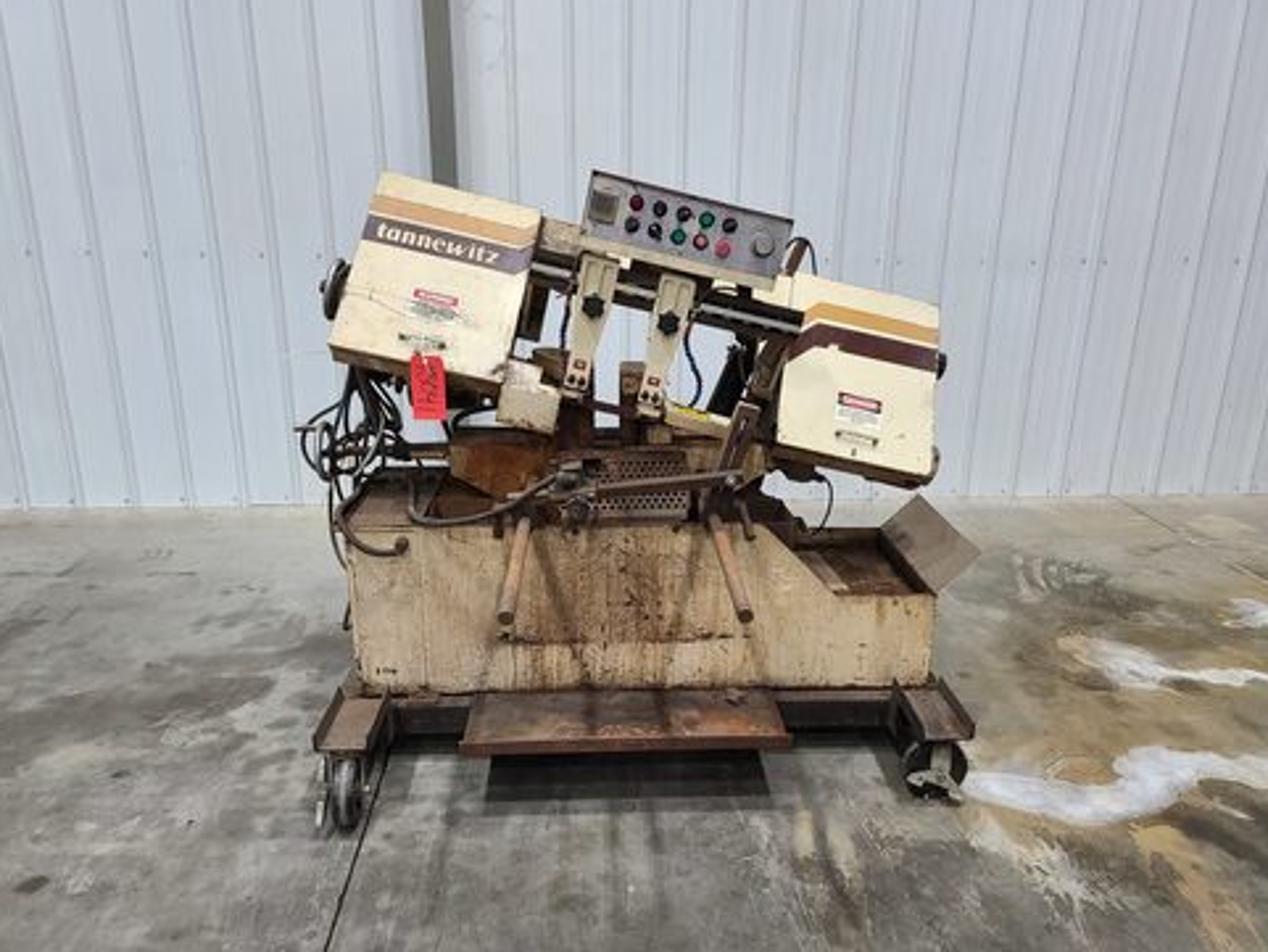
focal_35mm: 26
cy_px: 481
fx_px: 953
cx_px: 648
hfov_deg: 67.3
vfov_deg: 53.1
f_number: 1.8
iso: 160
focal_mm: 7
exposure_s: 1/39
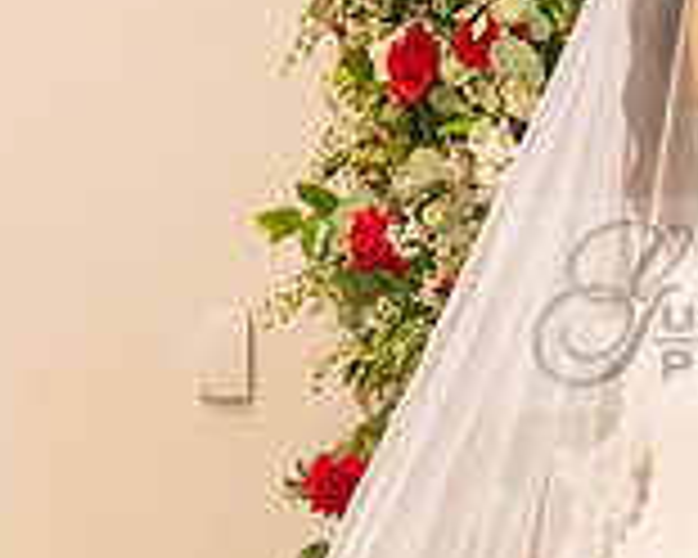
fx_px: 7189
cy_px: 218
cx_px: 740
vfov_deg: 4.4
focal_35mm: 348
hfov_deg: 5.5
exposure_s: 1/125
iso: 1600
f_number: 2.8
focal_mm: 89
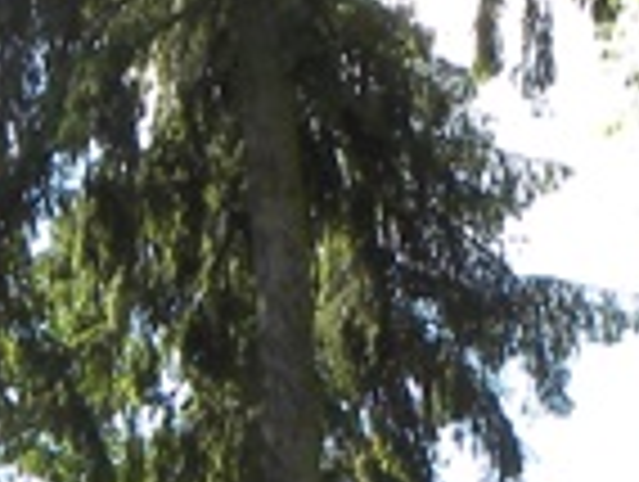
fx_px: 3865
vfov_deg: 6.8
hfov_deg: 9.3
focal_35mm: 209
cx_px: -148
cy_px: 1104
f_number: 4
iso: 64
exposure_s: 1/116
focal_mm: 5.2
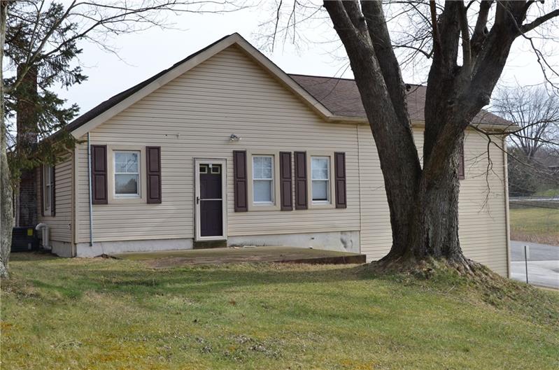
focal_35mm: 42
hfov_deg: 46.5
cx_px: 280
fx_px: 651
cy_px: 185
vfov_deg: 31.7
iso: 250
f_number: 9
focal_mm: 28
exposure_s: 1/320
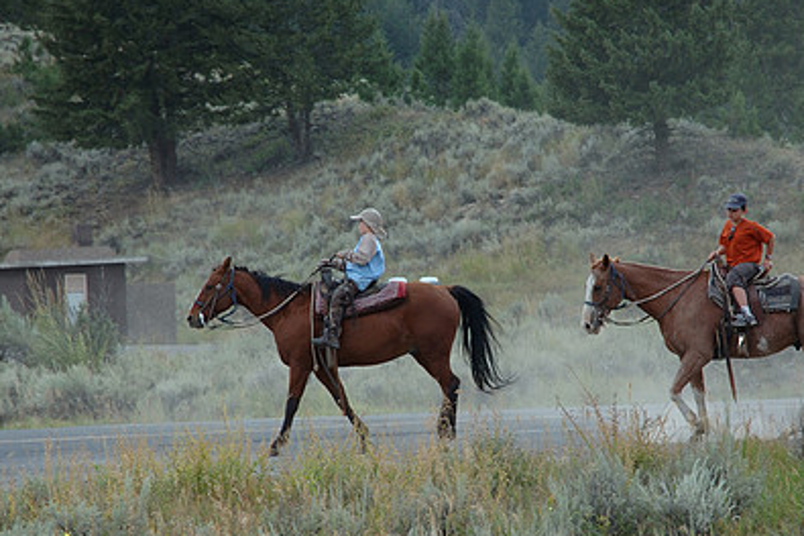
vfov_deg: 8.9
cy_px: 304
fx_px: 3438
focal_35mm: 154
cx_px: 489
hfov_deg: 13.3
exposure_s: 1/125
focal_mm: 70
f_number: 5.6
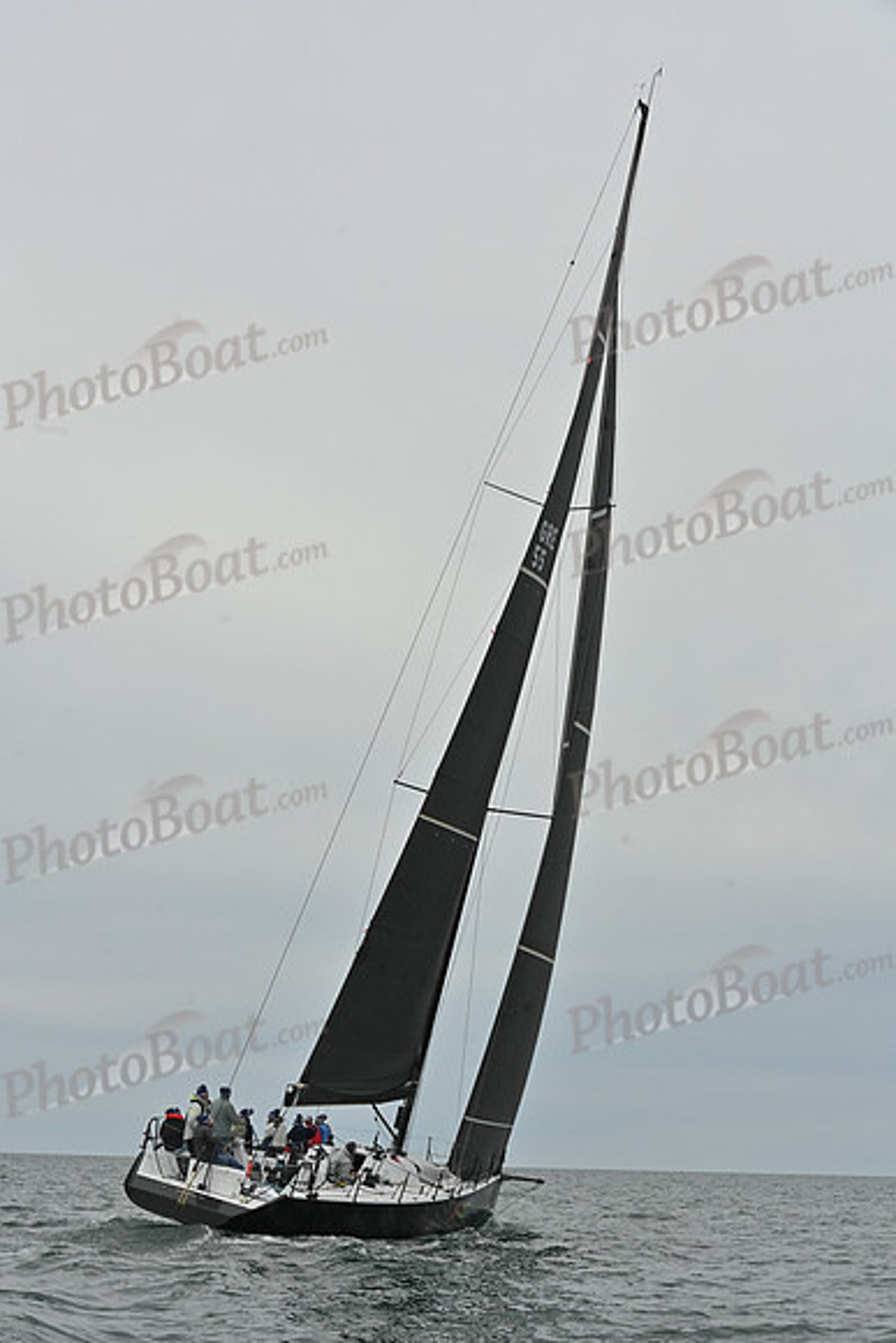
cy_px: 672
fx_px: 2612
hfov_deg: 19.5
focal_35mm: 70
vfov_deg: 28.8
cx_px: 448
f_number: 9
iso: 320
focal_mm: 70
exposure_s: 1/1250
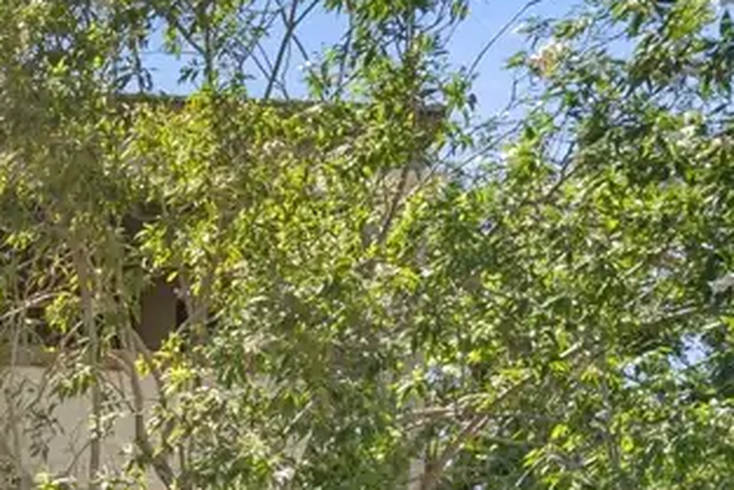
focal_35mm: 52
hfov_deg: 28.9
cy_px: 506
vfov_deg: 24.6
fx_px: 1061
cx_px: -281
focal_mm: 10
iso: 100
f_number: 8
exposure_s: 1/125
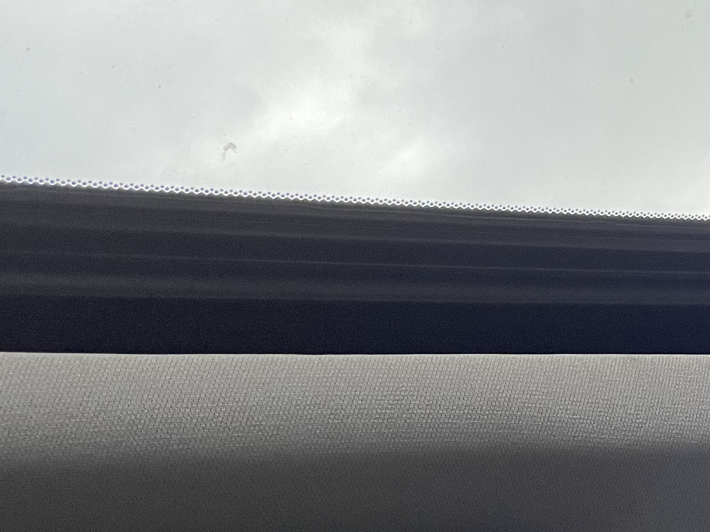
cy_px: 312
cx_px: 829
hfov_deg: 25.9
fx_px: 1395
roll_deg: +27.6
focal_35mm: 68
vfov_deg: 21.6
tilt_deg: +38.5
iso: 125
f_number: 1.6
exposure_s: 1/90
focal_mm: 4.2
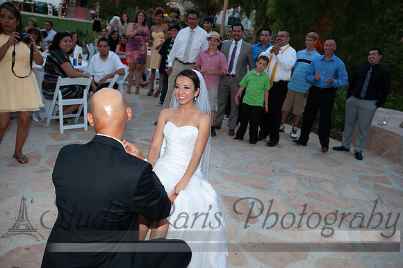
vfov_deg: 44.9
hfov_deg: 63.7
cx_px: 202
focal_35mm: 29
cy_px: 134
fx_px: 324
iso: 800
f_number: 4
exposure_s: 1/125
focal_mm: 29
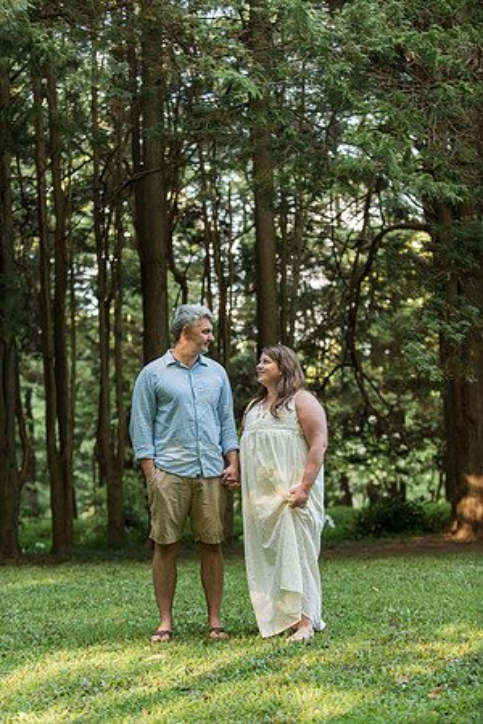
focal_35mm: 70
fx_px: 1409
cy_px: 362
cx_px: 242
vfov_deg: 28.8
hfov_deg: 19.5
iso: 800
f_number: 2.8
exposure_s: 1/320
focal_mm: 70
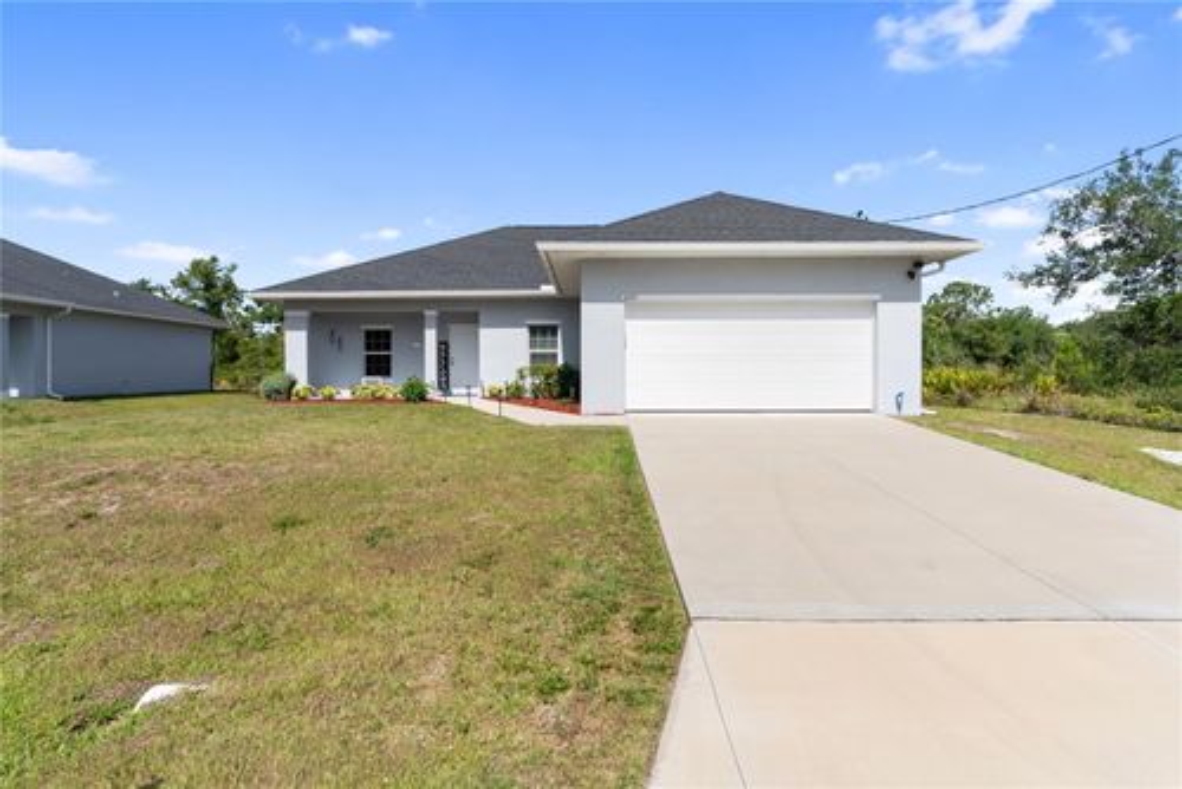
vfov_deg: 62.0
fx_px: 657
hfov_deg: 83.9
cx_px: 591
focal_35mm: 20
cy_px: 394
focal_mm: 20
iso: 100
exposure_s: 1/2500
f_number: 2.8
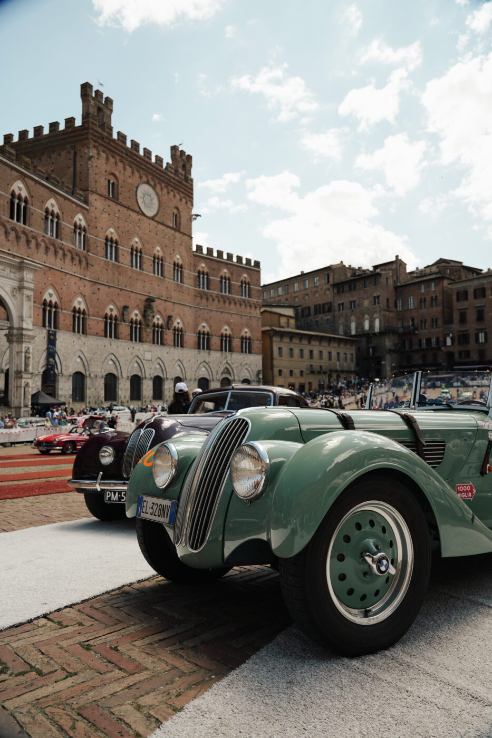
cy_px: 369
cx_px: 246
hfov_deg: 53.1
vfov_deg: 73.8
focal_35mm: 24
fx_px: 492
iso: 100
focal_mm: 24
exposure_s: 1/320
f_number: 4
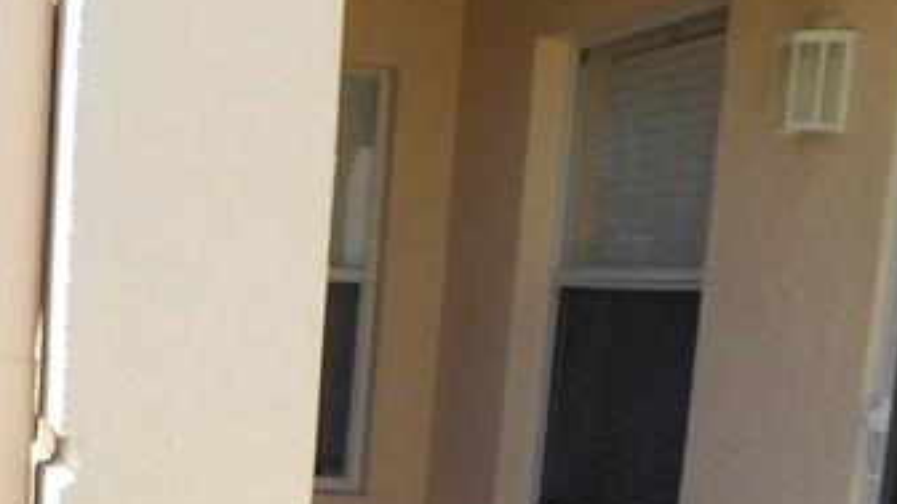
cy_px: 667
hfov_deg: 23.4
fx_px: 1974
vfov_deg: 14.0
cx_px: -179
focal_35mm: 83
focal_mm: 4.5
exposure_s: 1/320
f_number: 3.4
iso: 125
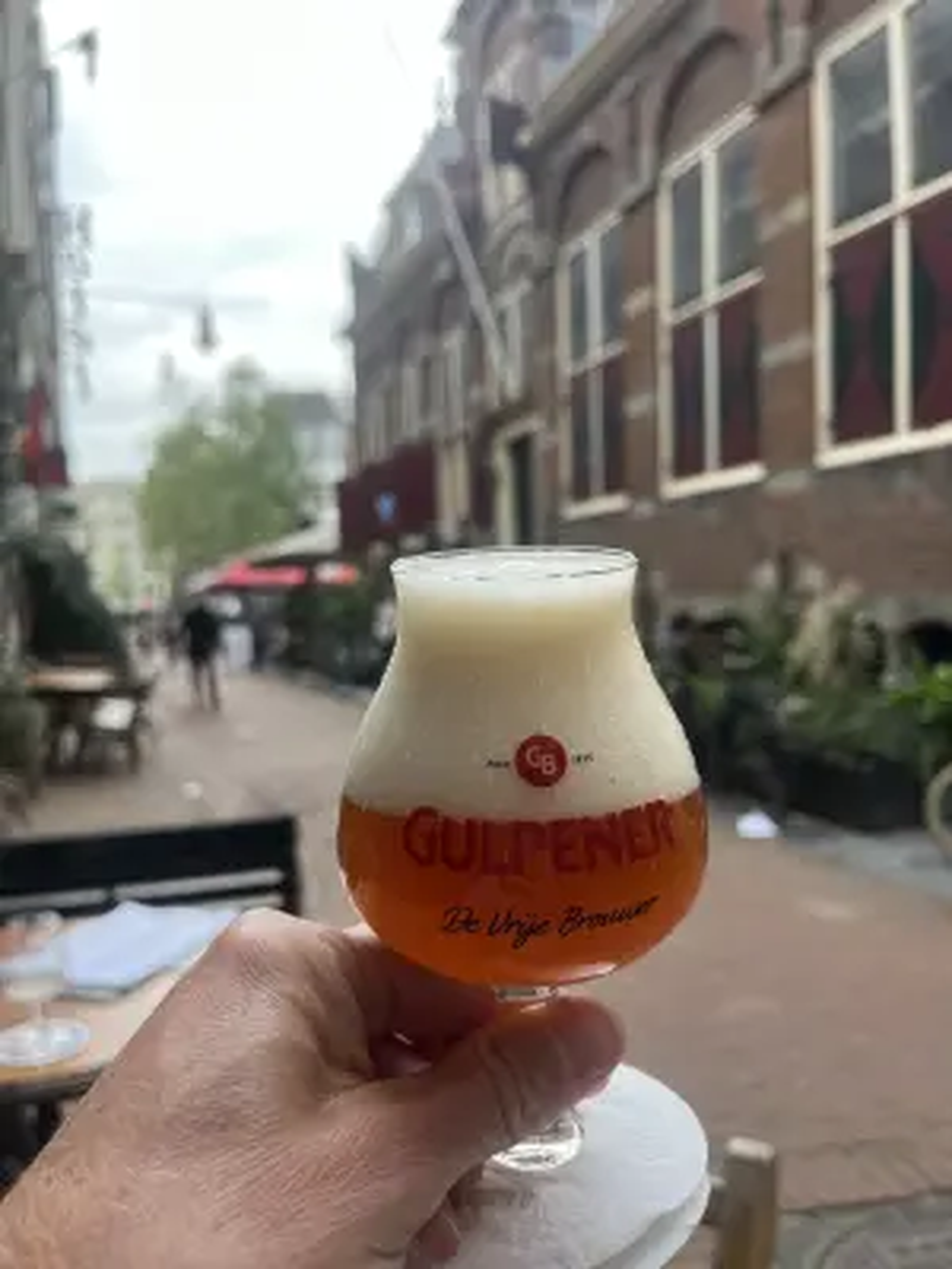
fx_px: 953
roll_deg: +2.2
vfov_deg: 67.3
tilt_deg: -2.6
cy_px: 634
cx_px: 476
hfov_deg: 53.1
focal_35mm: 26
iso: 50
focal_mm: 5.1
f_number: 1.6
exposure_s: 1/343
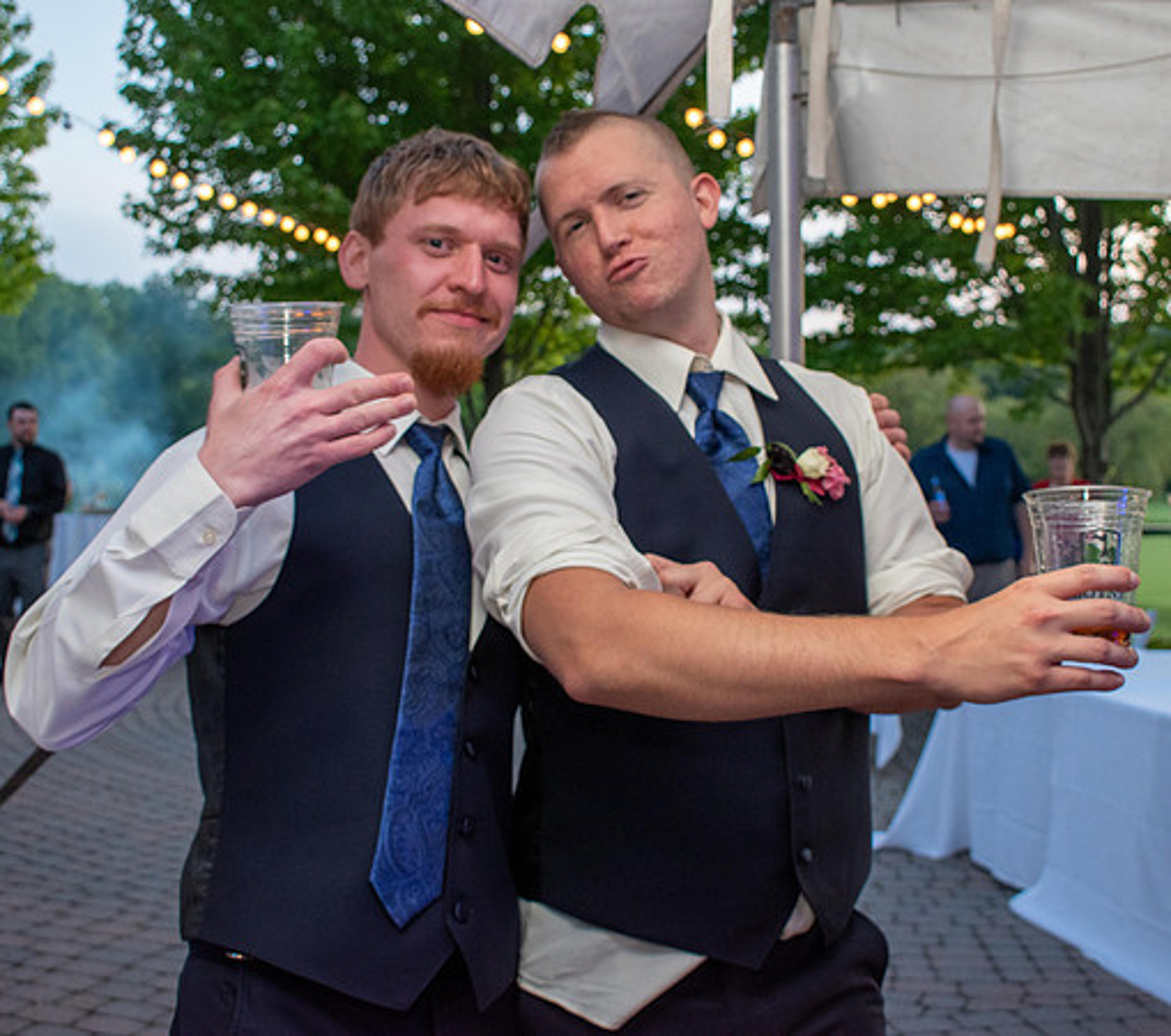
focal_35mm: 47
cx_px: 594
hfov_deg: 37.8
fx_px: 1711
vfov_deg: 33.6
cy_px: 465
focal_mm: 24
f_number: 4.5
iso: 800
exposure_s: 1/80
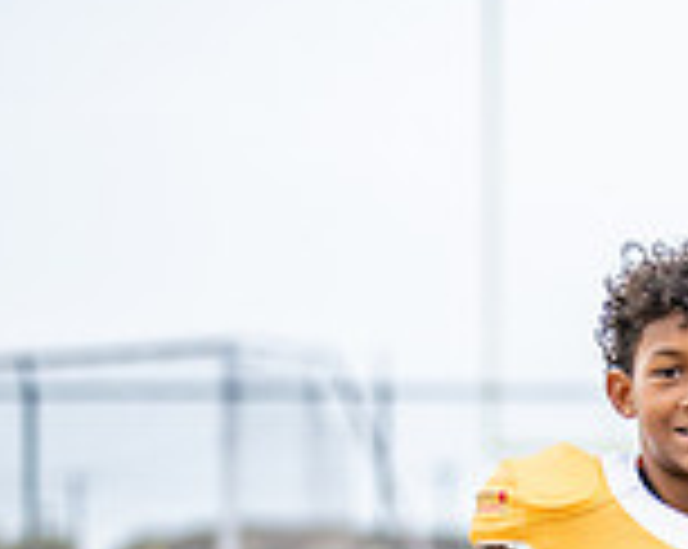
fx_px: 4637
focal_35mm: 228
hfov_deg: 8.3
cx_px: 975
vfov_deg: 6.7
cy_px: 818
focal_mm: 50
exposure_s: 1/1000
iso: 320
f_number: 1.2
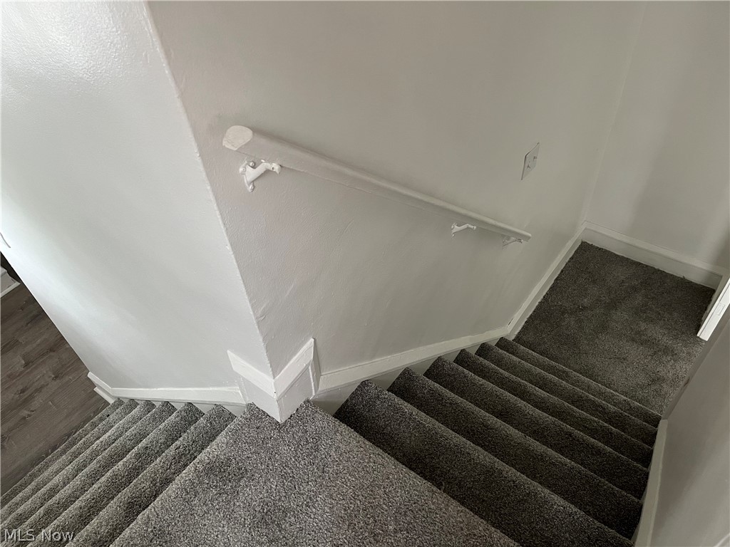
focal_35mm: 26
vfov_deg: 53.1
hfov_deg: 67.3
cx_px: 365
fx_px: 548
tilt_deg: -45.9
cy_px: 274
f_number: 1.6
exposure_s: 1/60
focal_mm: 5.1
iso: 320
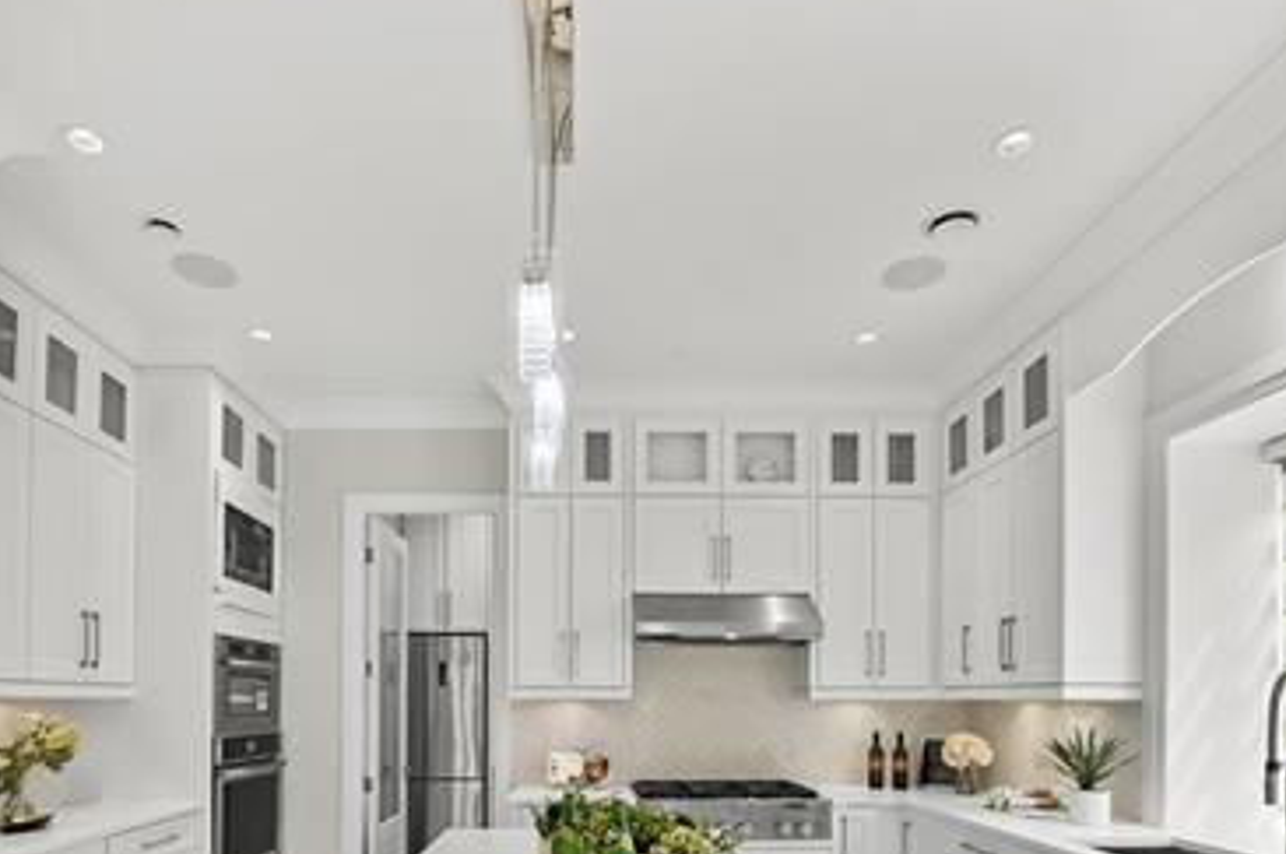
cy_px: 699
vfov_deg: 54.7
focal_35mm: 21
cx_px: 608
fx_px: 749
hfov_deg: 81.2
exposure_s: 1/60
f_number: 10
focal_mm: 12
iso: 2000
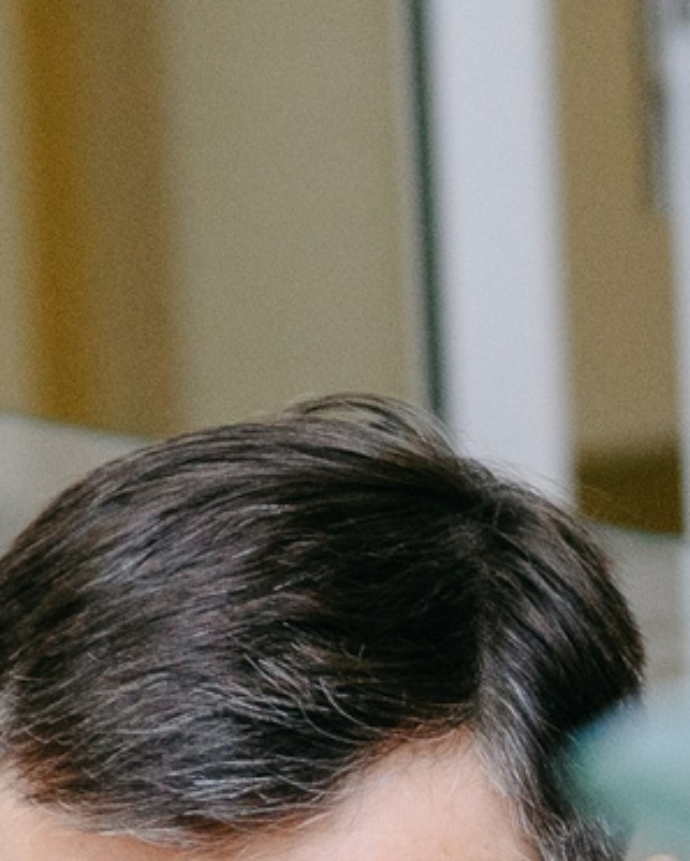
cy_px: 1361
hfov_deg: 3.4
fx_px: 11707
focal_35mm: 459
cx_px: 780
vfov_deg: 4.2
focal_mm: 70
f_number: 4
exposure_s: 1/160
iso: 500
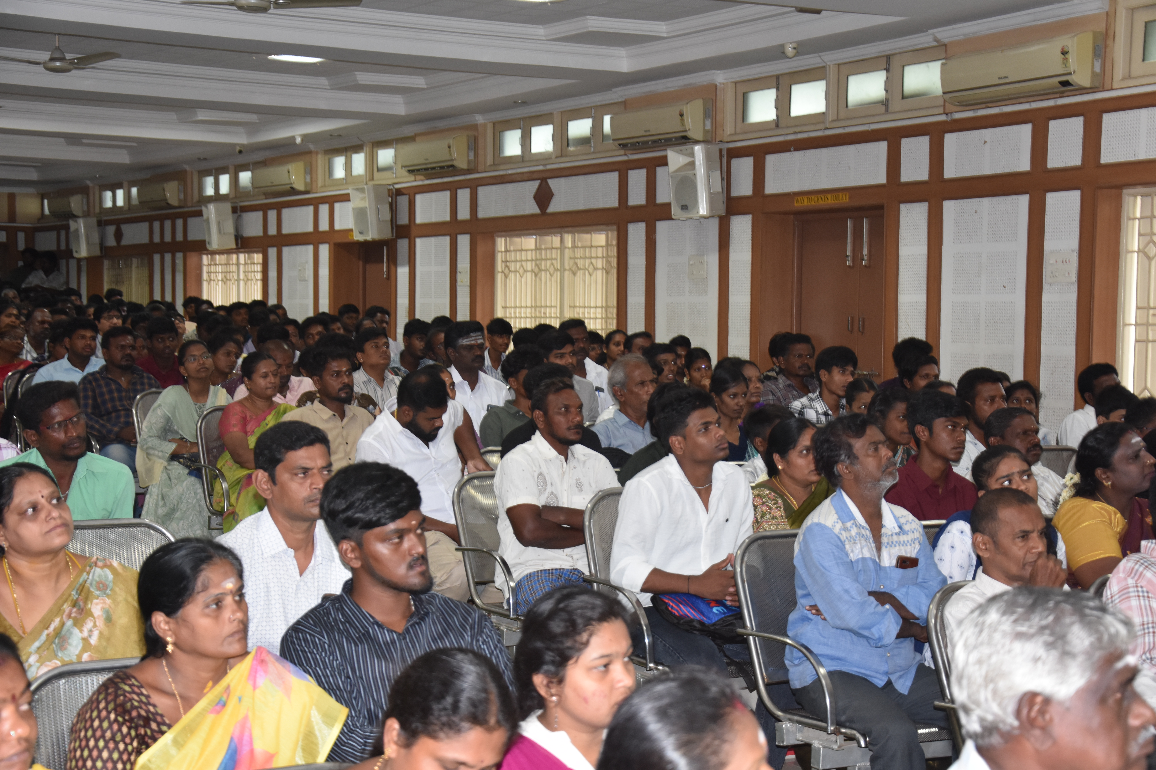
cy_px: 385
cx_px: 578
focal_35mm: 63
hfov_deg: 31.9
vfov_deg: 21.6
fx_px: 2023
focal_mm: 42
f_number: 4.8
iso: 1000
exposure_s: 1/60
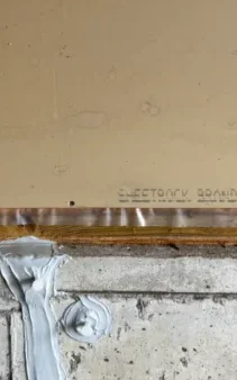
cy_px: 148
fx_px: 796
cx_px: 18
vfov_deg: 26.7
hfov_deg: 16.7
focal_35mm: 77
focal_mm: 6.76
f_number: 1.78
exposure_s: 1/121
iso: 80
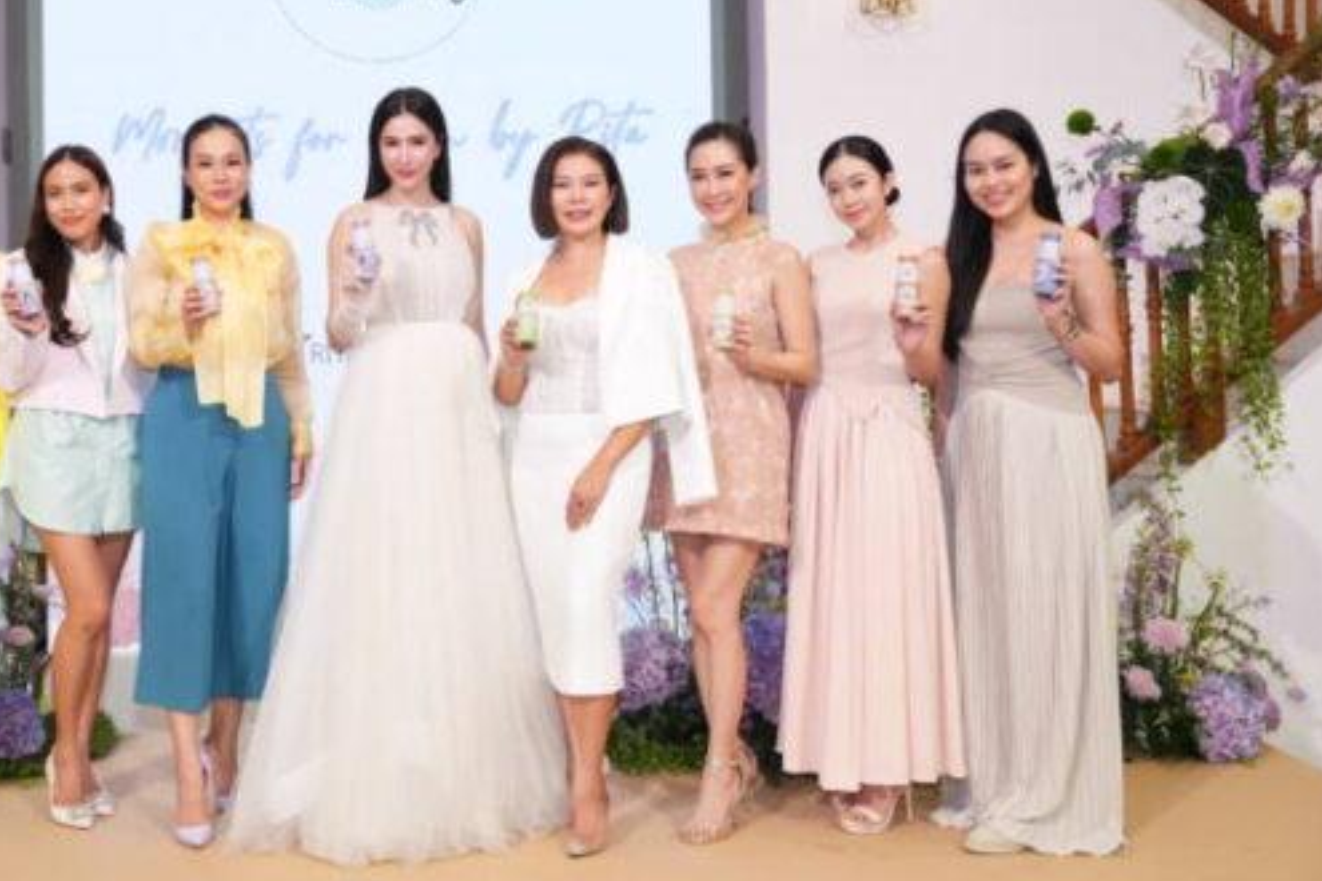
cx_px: 403
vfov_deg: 29.7
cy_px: 310
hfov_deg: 42.8
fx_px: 1652
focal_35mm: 45
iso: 200
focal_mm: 32
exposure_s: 1/100
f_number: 3.2
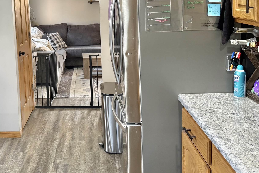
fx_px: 324
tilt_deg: -7.2
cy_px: 35
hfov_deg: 41.9
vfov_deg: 29.2
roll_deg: +3.4
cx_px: 57
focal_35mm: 45
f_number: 1.78
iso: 125
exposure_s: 1/60
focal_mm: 6.76
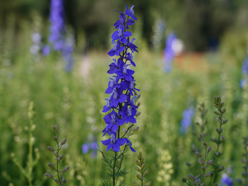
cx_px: 123
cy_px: 92
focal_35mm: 69
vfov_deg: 21.3
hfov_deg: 28.2
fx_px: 494
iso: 50
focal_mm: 63
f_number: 4
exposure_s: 1/200
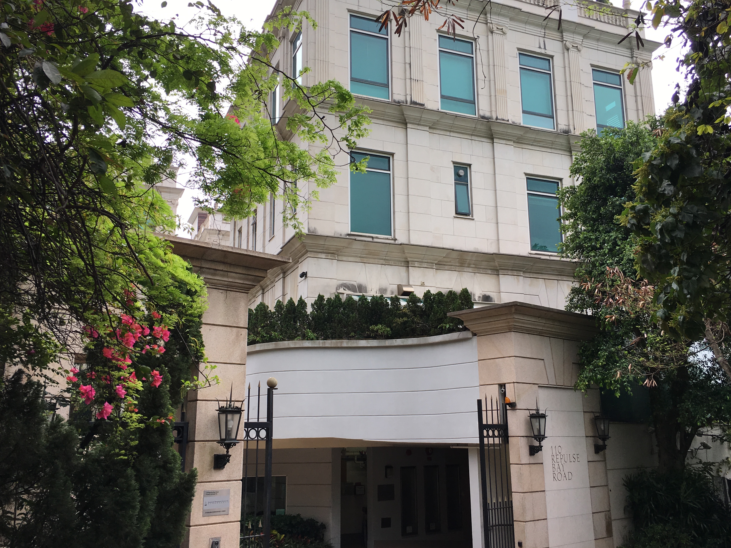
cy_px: 263
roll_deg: +0.3
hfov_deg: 55.3
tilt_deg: +15.4
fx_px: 697
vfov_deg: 42.9
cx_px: 380
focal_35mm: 33
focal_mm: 4.15
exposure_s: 1/259
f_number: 2.2
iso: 25
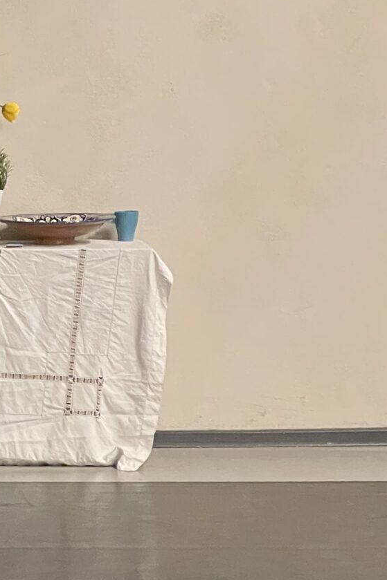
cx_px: -231
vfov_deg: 12.0
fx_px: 2662
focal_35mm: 165
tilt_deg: -15.2
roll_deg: +0.6
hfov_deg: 8.1
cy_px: 803
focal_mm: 6
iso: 640
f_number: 2
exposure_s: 1/33
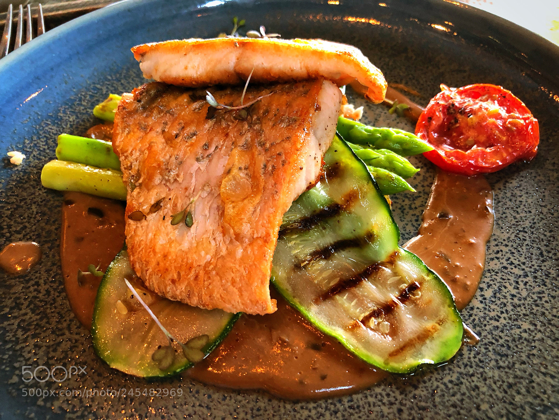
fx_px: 452
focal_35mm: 28
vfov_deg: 49.7
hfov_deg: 63.4
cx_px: 280
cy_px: 210
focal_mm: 3.99
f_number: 1.8
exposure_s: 1/11
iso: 100
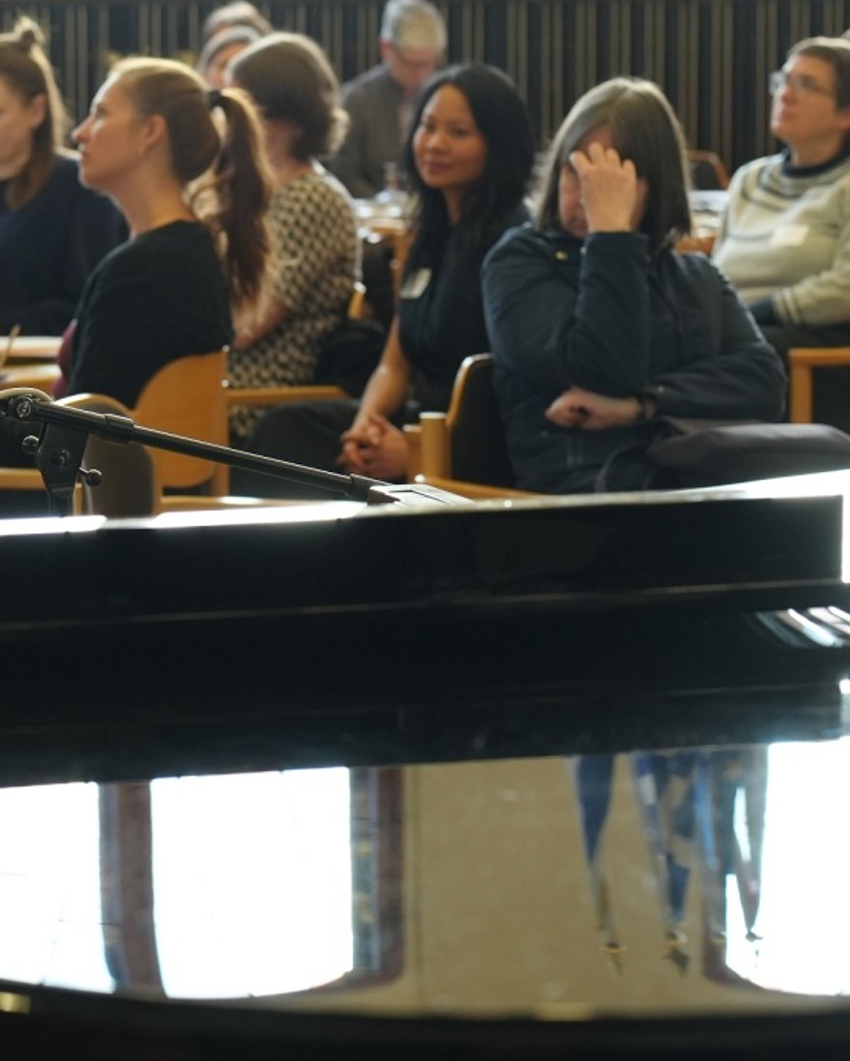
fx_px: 3709
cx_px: -138
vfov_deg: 16.2
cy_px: 304
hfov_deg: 12.8
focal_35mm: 118
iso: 1250
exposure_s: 1/160
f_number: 4
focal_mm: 58
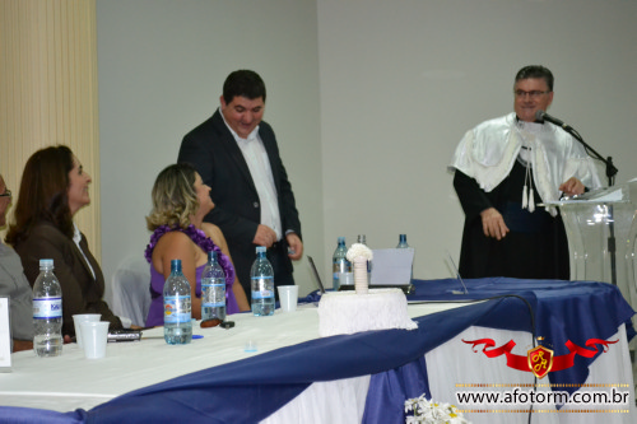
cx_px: 318
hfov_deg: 27.0
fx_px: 1327
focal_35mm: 75
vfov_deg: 18.2
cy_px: 212
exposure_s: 1/60
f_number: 5.6
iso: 2800
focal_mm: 50
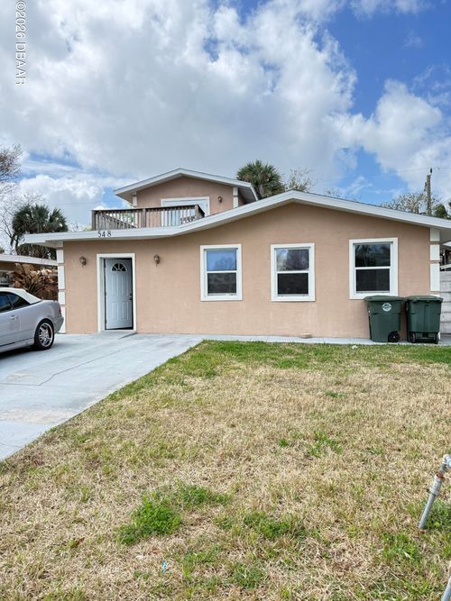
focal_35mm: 24
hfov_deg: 56.8
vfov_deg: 71.6
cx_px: 226
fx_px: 417
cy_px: 300
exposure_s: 1/1653
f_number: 1.78
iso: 100
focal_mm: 6.76
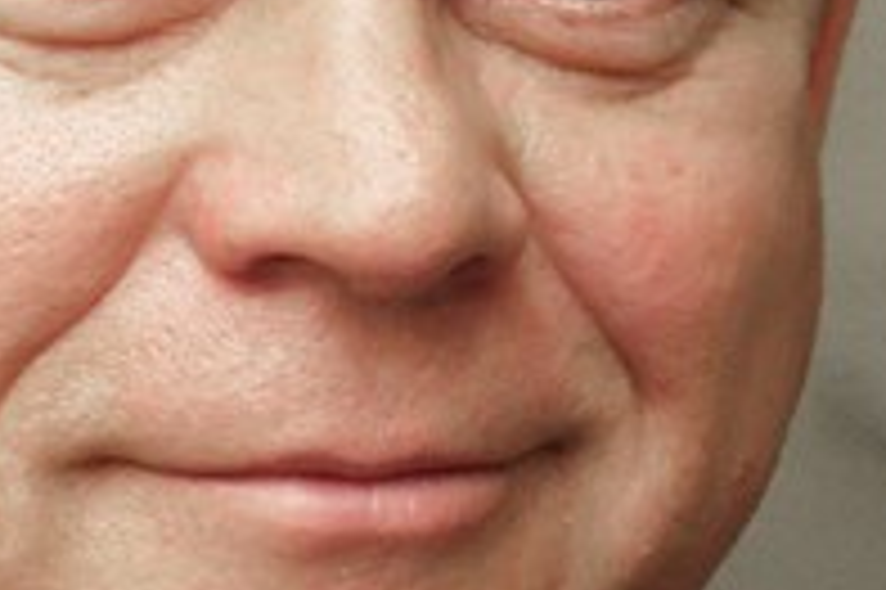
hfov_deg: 3.9
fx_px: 13008
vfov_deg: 2.6
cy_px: 324
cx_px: 450
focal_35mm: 529
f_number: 4
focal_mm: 68
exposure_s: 1/180
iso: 400
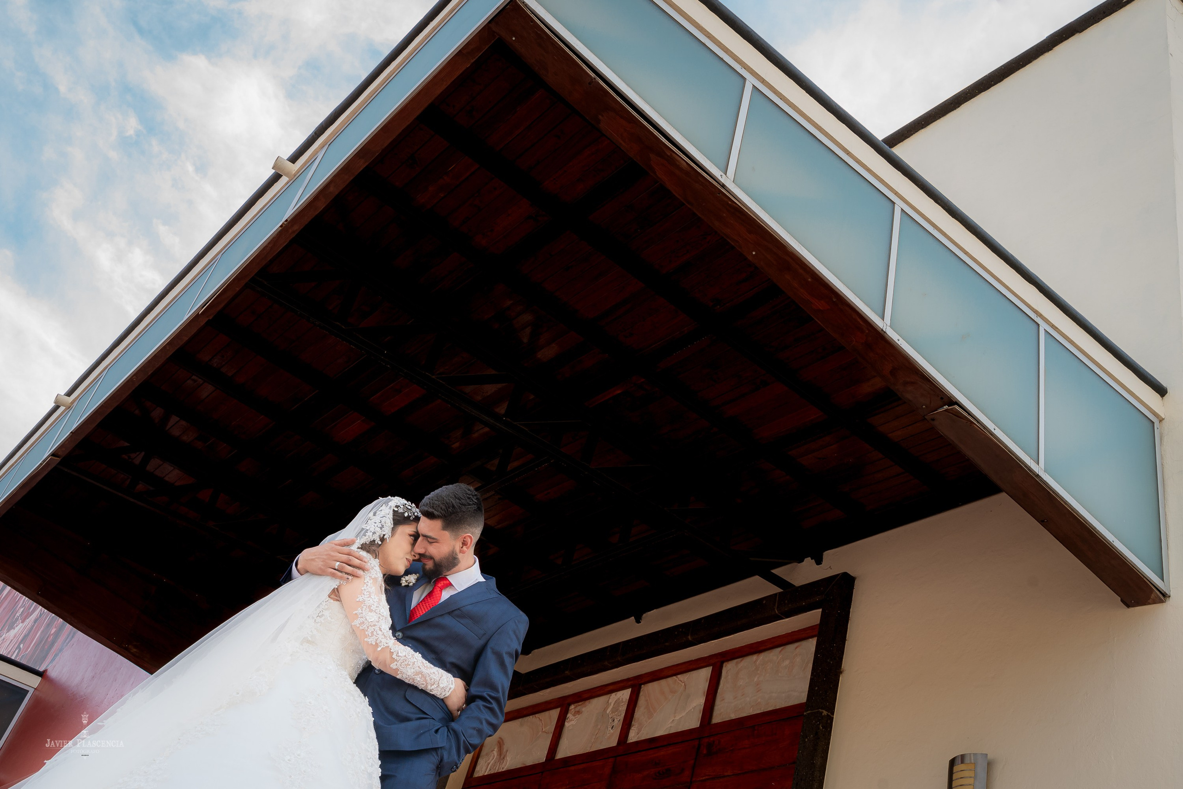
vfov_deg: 35.4
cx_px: 592
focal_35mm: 38
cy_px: 365
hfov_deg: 51.1
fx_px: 1236
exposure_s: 1/125
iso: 500
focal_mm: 35
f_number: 10
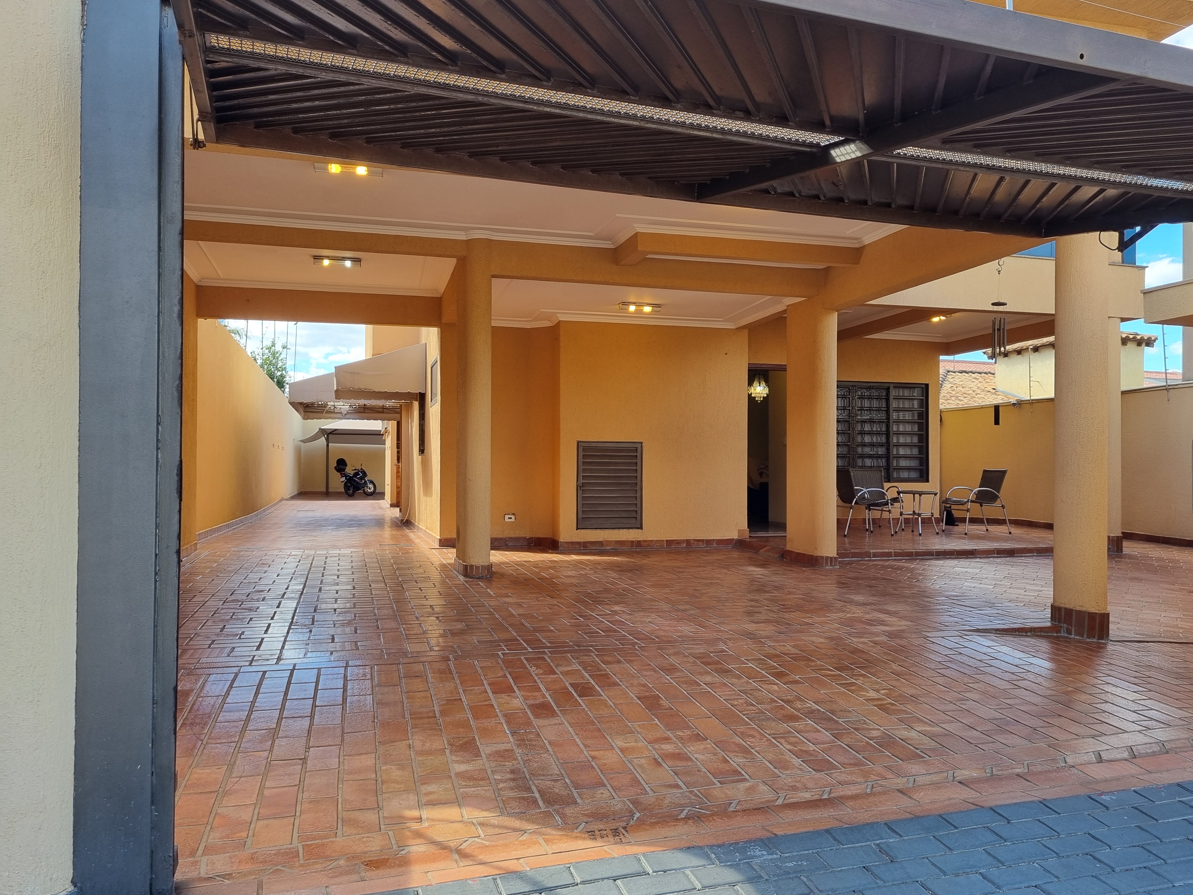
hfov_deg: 65.3
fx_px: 930
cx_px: 614
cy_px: 450
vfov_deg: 51.4
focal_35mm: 27
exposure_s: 1/271
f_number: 1.8
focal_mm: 5.4
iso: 50
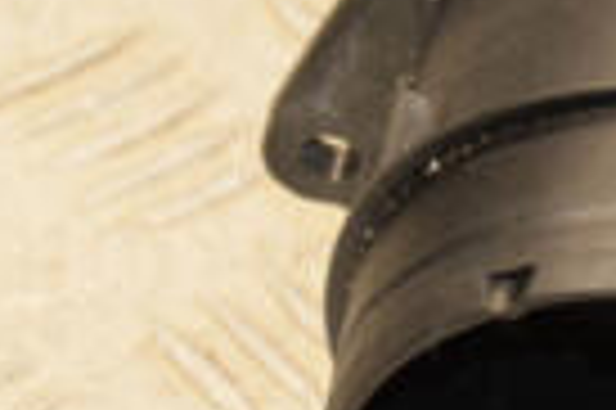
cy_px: 144
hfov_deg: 4.5
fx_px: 7862
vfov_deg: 3.0
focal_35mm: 460
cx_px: 823
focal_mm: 70
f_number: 5.6
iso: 800
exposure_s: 1/200
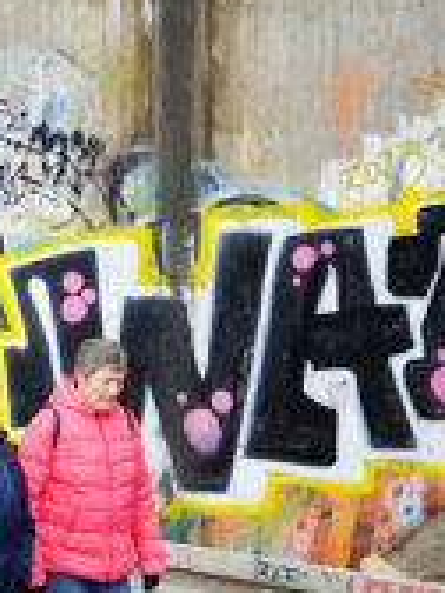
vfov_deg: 20.7
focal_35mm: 94
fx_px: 1611
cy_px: 432
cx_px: -198
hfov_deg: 14.8
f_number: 5
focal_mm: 41
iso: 100
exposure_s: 1/125
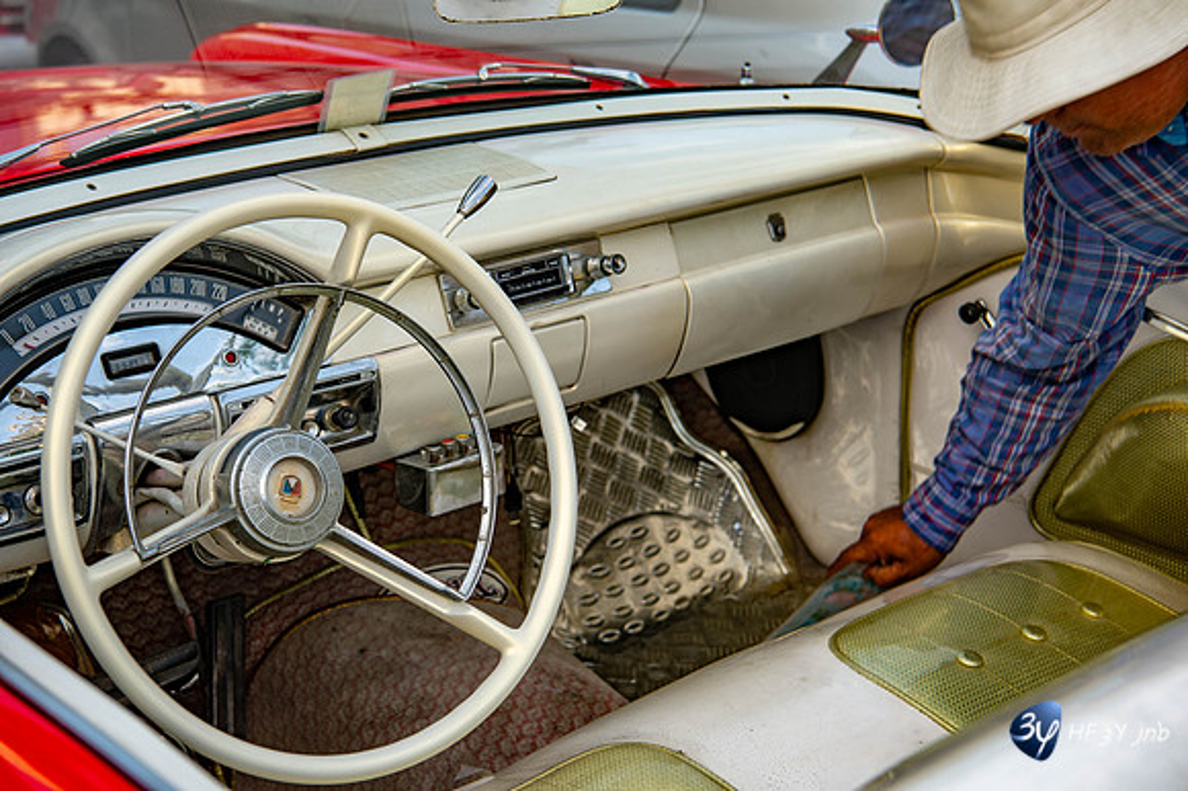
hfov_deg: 35.7
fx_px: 1847
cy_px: 396
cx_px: 594
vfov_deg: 24.2
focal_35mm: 56
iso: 100
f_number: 6.3
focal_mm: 56
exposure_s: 1/160
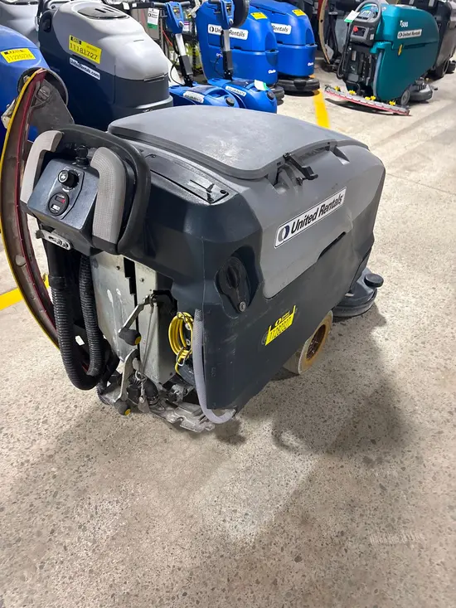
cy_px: 304
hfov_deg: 53.1
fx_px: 457
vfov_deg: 67.3
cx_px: 228
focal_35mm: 26
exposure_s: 1/60
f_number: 1.6
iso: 125
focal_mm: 5.96
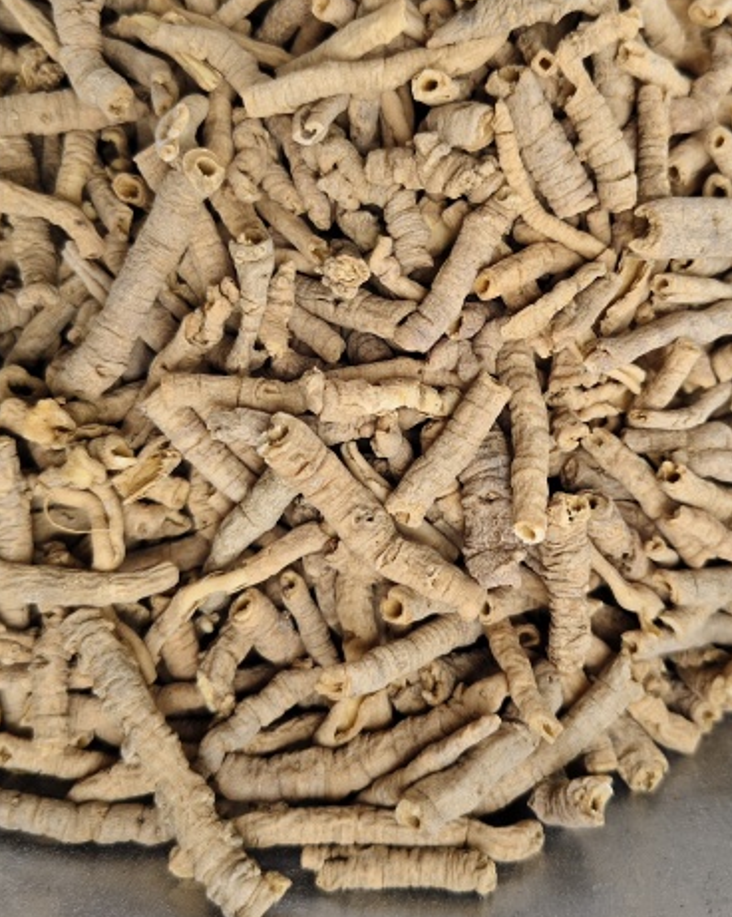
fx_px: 1058
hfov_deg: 38.1
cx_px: 432
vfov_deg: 46.8
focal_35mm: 39
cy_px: 410
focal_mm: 5.56
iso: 79
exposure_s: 1/100
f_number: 1.88
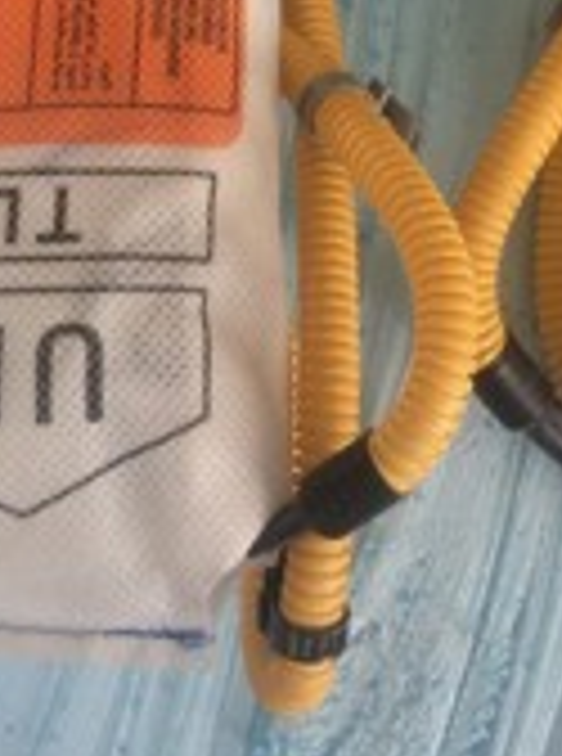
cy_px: -153
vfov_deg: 21.9
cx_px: 483
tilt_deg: -75.8
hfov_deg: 17.5
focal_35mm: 83
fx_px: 1806
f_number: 2.2
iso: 100
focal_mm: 4.15
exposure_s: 1/33
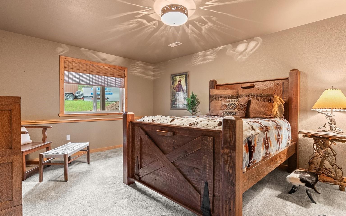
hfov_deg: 94.4
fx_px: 160
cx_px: 173
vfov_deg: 67.9
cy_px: 102
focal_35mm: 17
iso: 640
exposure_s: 1.3
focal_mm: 16
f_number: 7.1
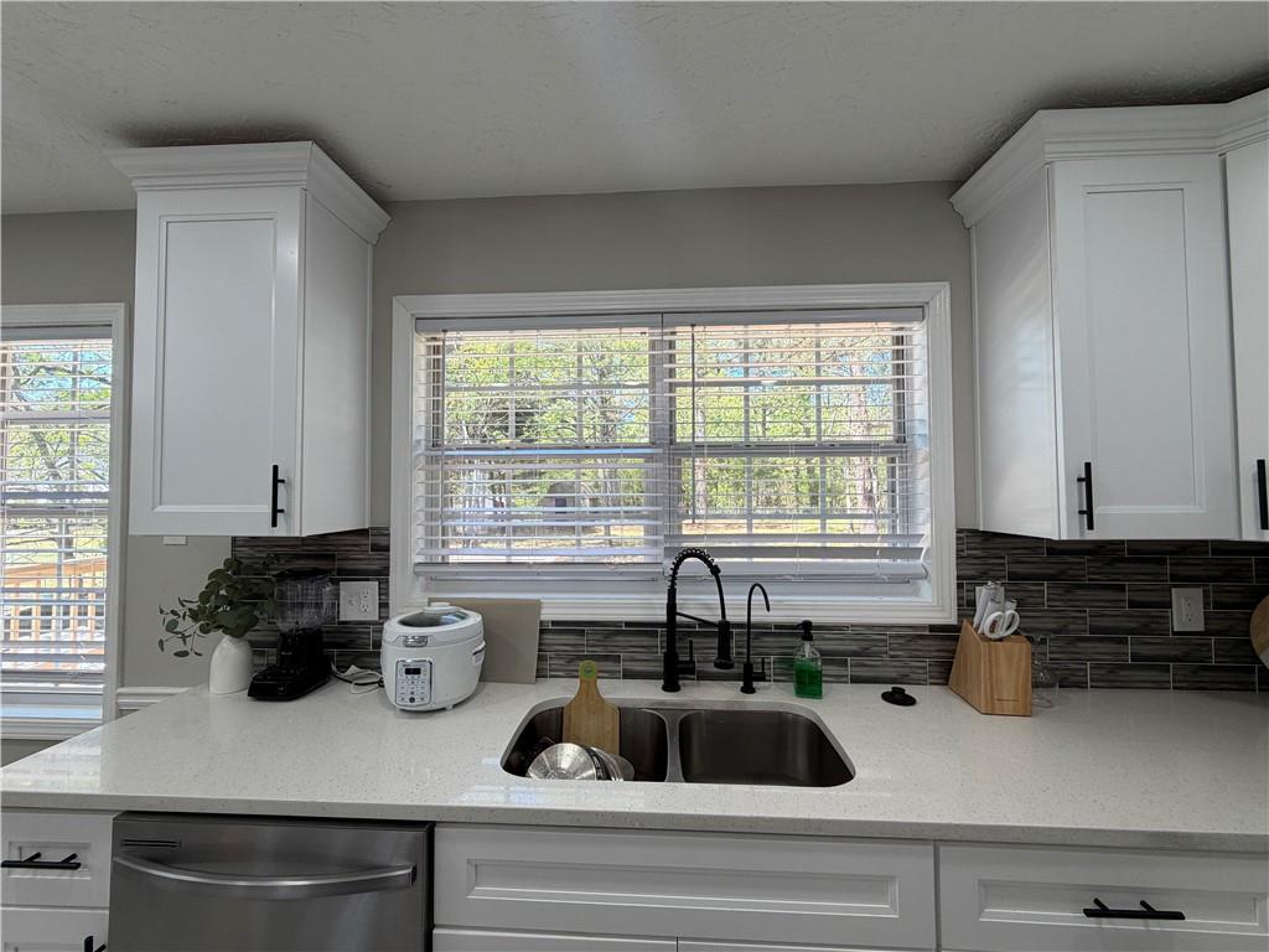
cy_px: 476
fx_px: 513
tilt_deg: +3.4
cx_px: 634
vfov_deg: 85.7
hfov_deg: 102.1
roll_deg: +0.8
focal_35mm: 14
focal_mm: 2.22
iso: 64
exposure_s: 1/120
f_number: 2.2
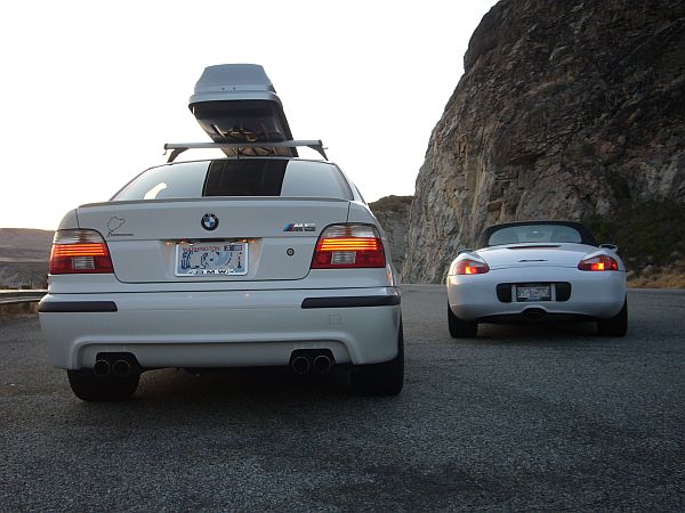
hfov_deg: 50.1
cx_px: 342
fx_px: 732
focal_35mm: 37
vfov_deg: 38.7
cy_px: 256
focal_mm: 6.1
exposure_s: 1/60
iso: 80
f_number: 3.1
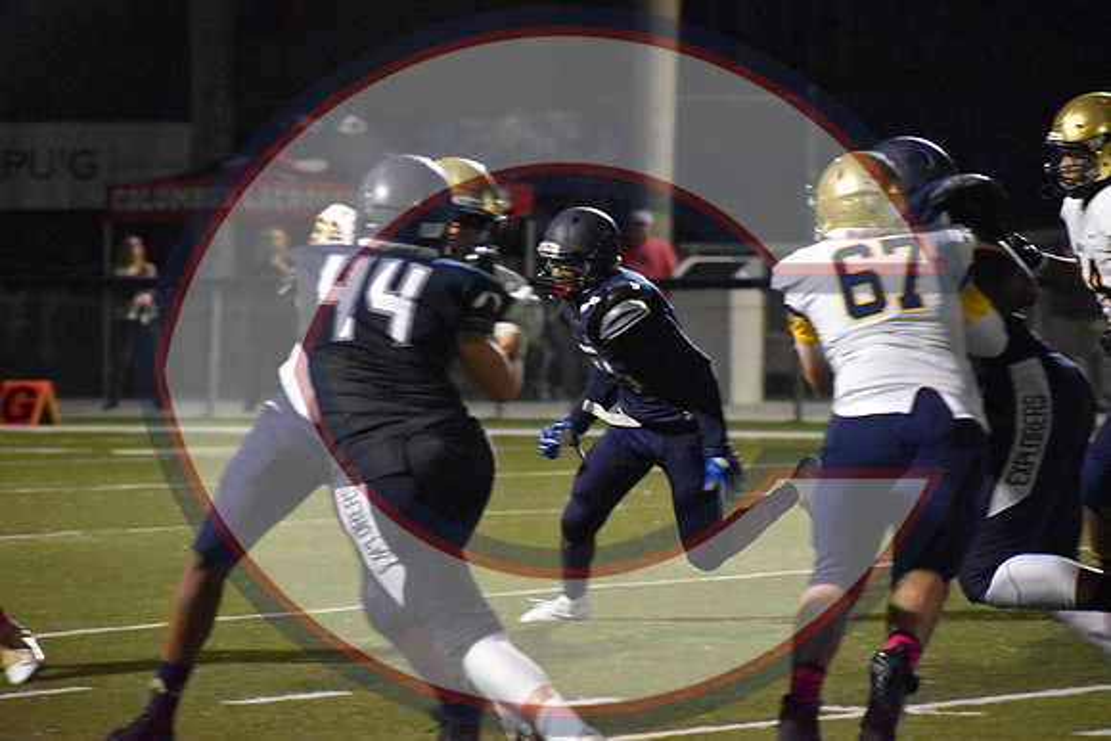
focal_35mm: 262
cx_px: 556
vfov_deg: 5.2
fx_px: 8103
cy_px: 370
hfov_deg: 7.8
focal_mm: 175
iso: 12800
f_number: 5
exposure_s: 1/400
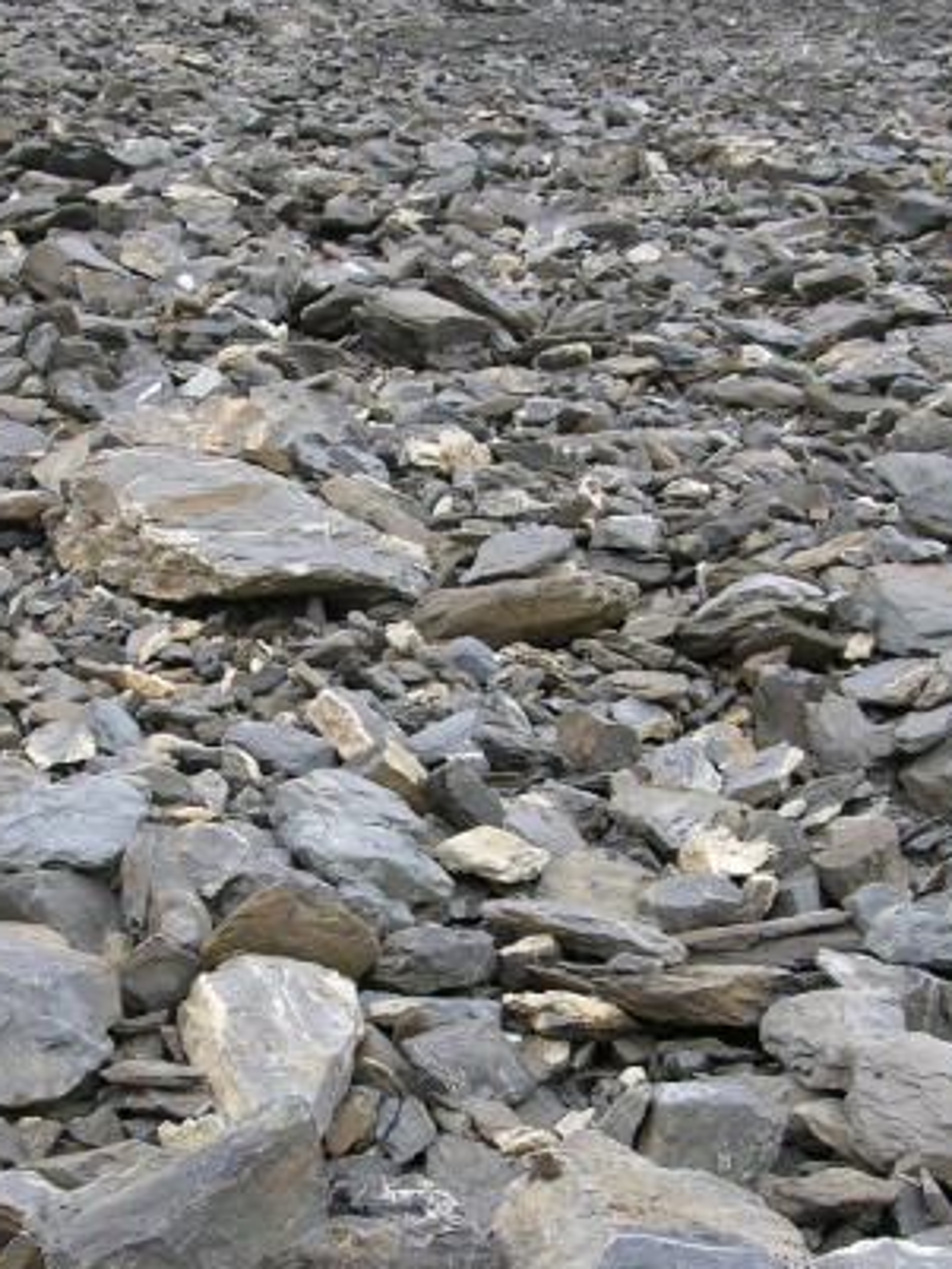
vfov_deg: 28.9
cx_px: 440
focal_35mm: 67
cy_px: 788
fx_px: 2456
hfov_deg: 21.9
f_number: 4
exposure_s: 1/110
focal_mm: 8.9
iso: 50
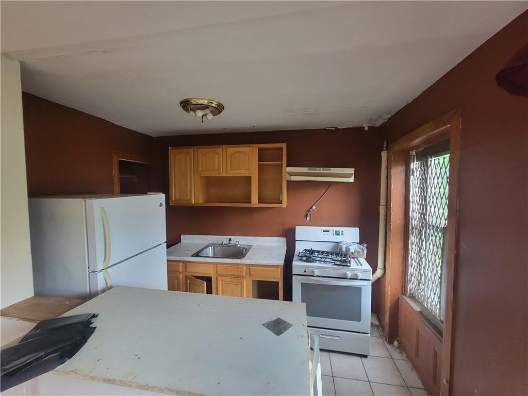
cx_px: 264
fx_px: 198
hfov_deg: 106.2
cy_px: 198
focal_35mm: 13
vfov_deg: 89.9
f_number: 2.2
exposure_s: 1/40
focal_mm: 2.2
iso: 400
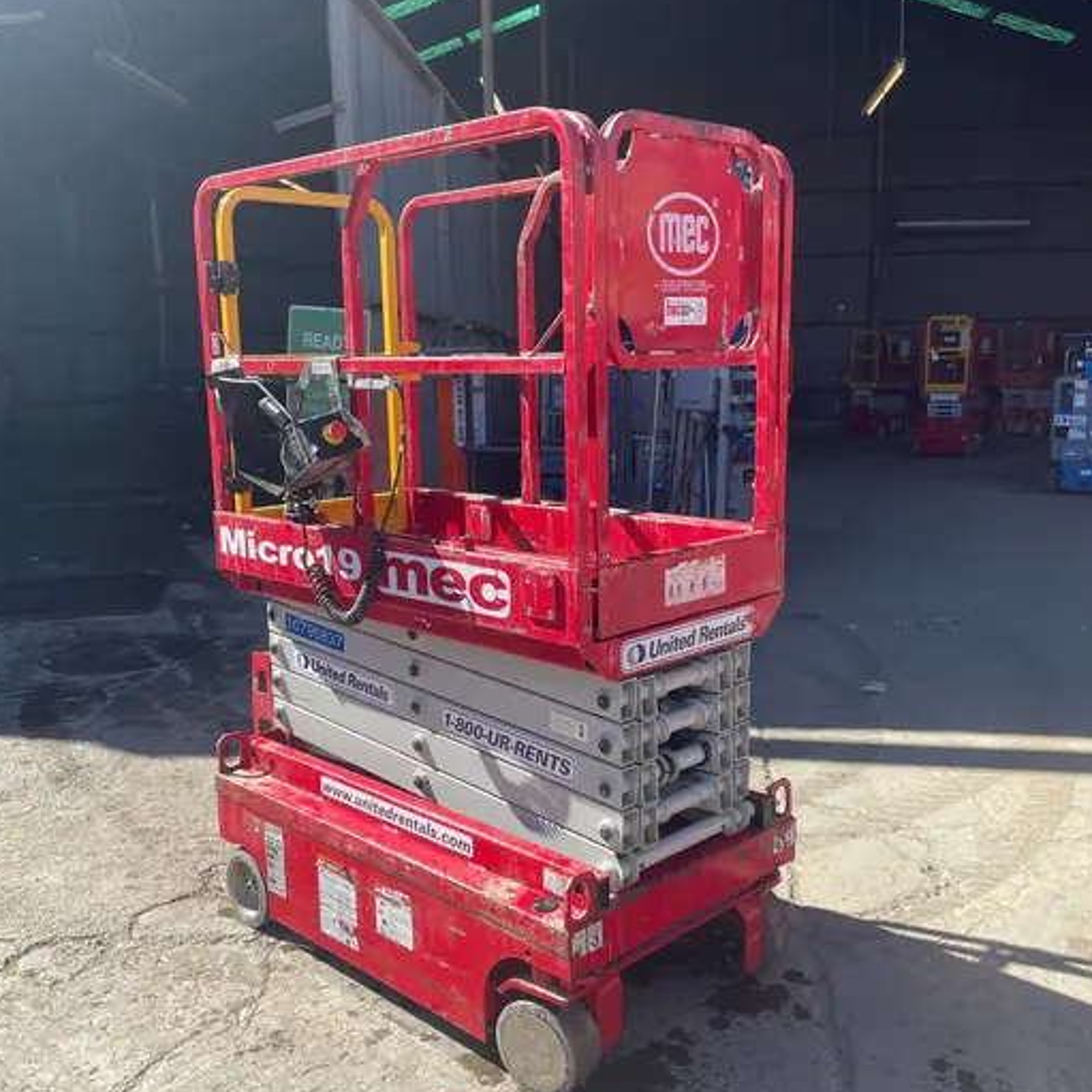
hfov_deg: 49.7
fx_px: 1178
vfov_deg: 49.7
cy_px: 565
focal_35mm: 33
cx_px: 541
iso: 32
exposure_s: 1/1289
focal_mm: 4.2
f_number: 1.6
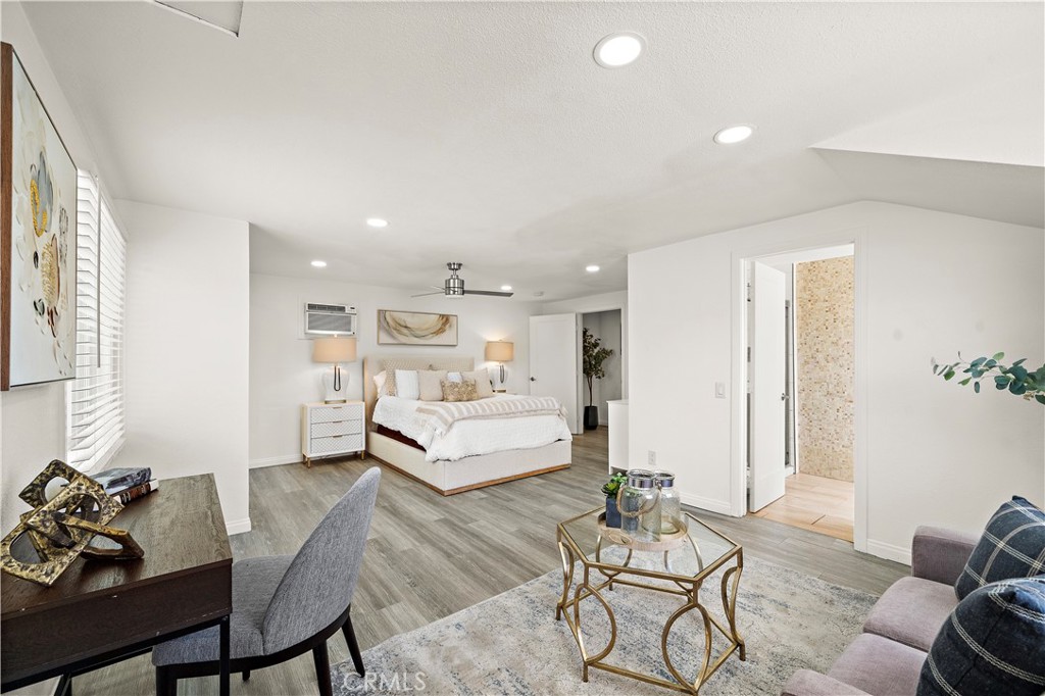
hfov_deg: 104.3
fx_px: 406
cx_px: 522
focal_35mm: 14
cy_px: 348
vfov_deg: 81.2
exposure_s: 1/8
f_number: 8
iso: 500
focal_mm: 14
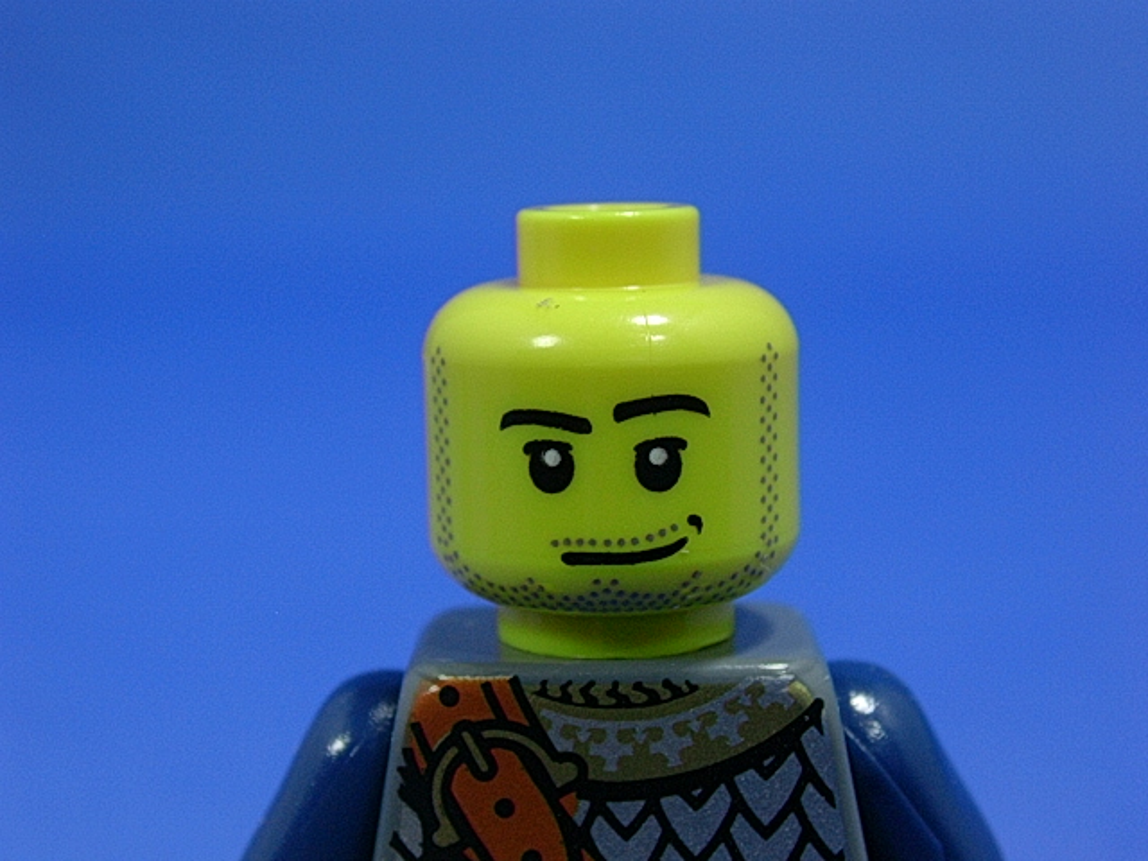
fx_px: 2355
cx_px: 574
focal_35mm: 71
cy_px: 430
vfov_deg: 20.7
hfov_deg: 27.4
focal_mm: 10.8
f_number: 3.7
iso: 70
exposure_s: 1/26.1
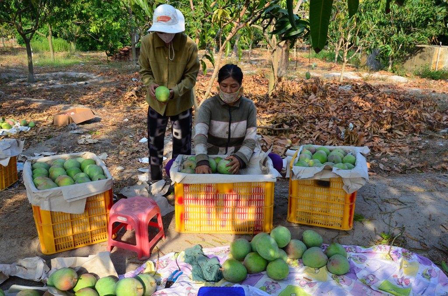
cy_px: 148
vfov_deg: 41.5
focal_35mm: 32
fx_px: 391
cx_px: 224
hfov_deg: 59.6
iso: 800
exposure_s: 1/400
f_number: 11
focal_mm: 21
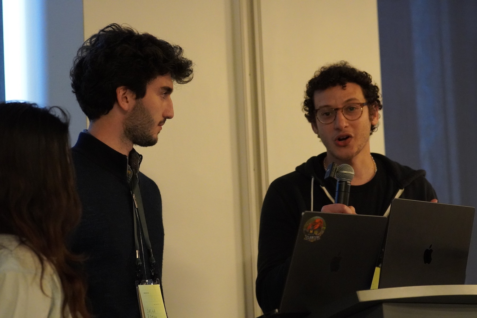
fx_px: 1491
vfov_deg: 12.2
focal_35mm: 112
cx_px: 238
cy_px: 159
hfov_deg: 18.2
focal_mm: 75
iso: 6400
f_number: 3.2
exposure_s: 1/160
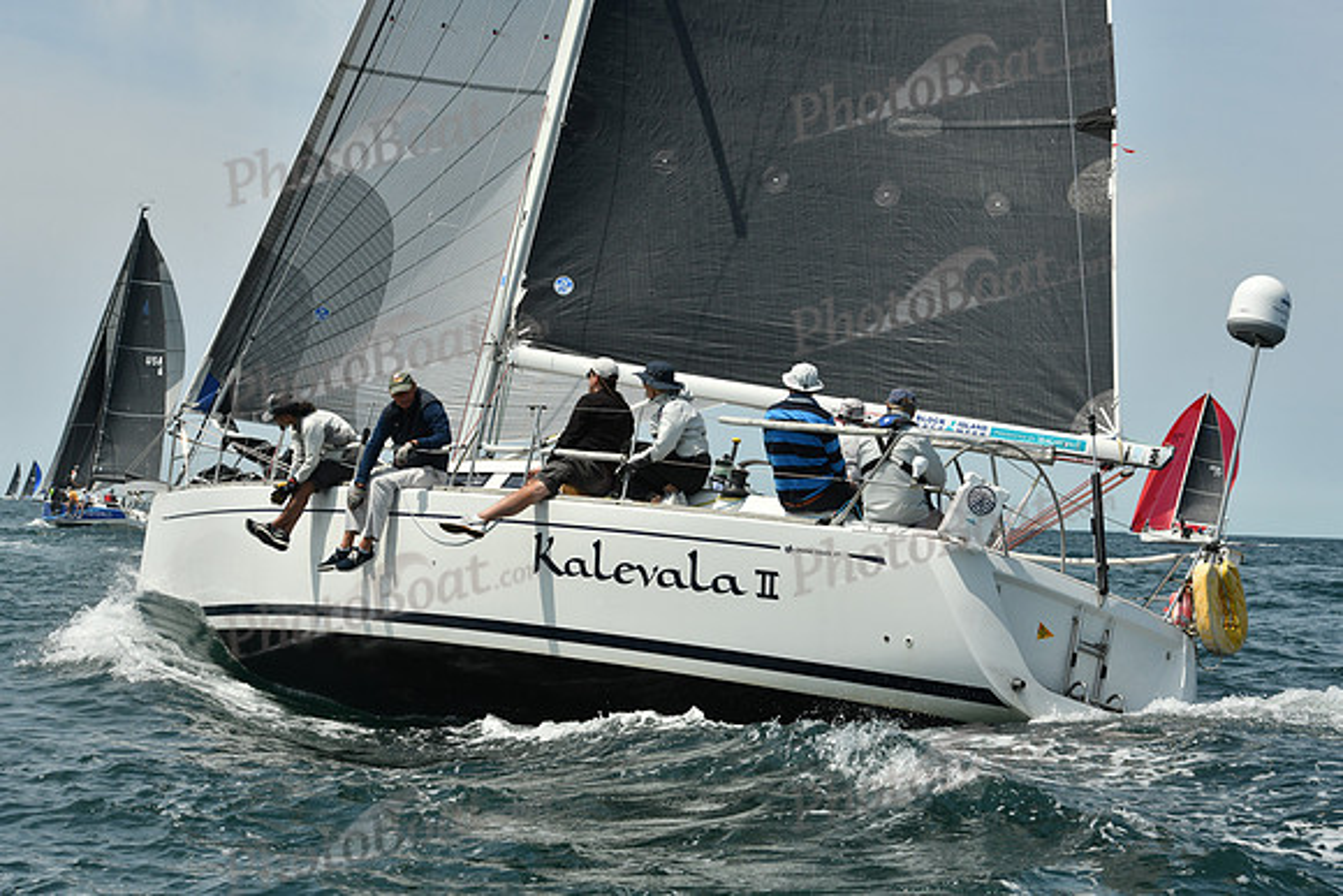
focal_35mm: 70
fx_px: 2612
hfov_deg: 28.8
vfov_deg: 19.5
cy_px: 448
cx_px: 672
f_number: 11
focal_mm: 70
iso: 320
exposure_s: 1/1000
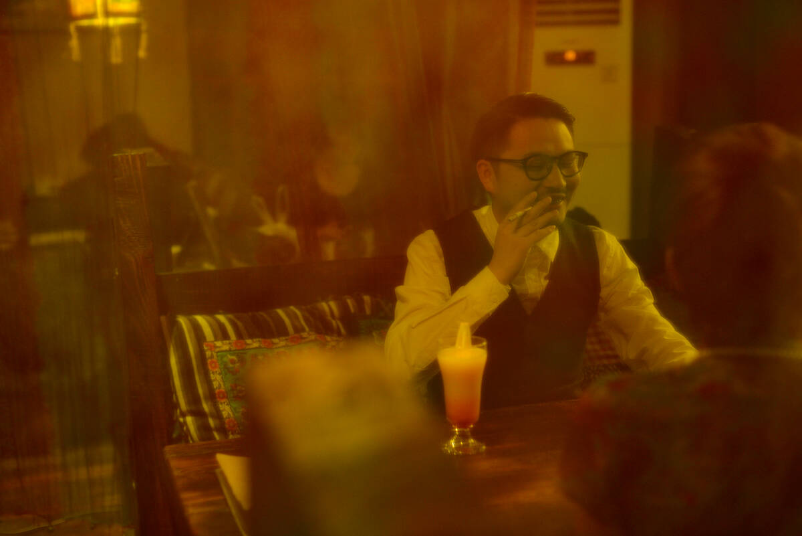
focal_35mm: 50
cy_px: 268
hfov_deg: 39.6
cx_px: 401
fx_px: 1114
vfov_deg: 27.0
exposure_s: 1/60
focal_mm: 50
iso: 800
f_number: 2.8
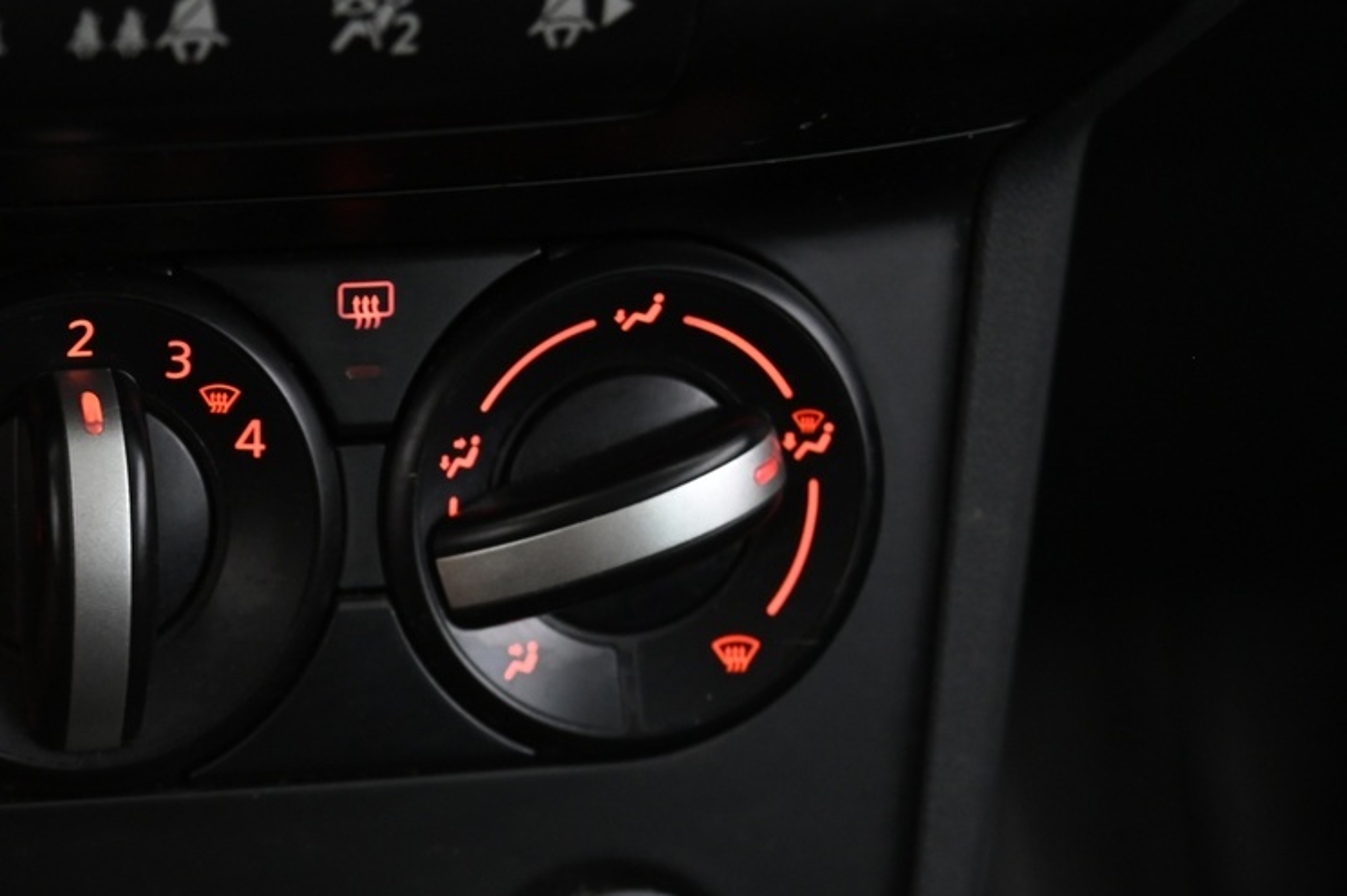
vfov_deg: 14.0
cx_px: -62
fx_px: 3589
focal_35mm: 96
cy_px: 900
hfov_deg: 20.4
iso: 2000
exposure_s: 1/13
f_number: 4
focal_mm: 44
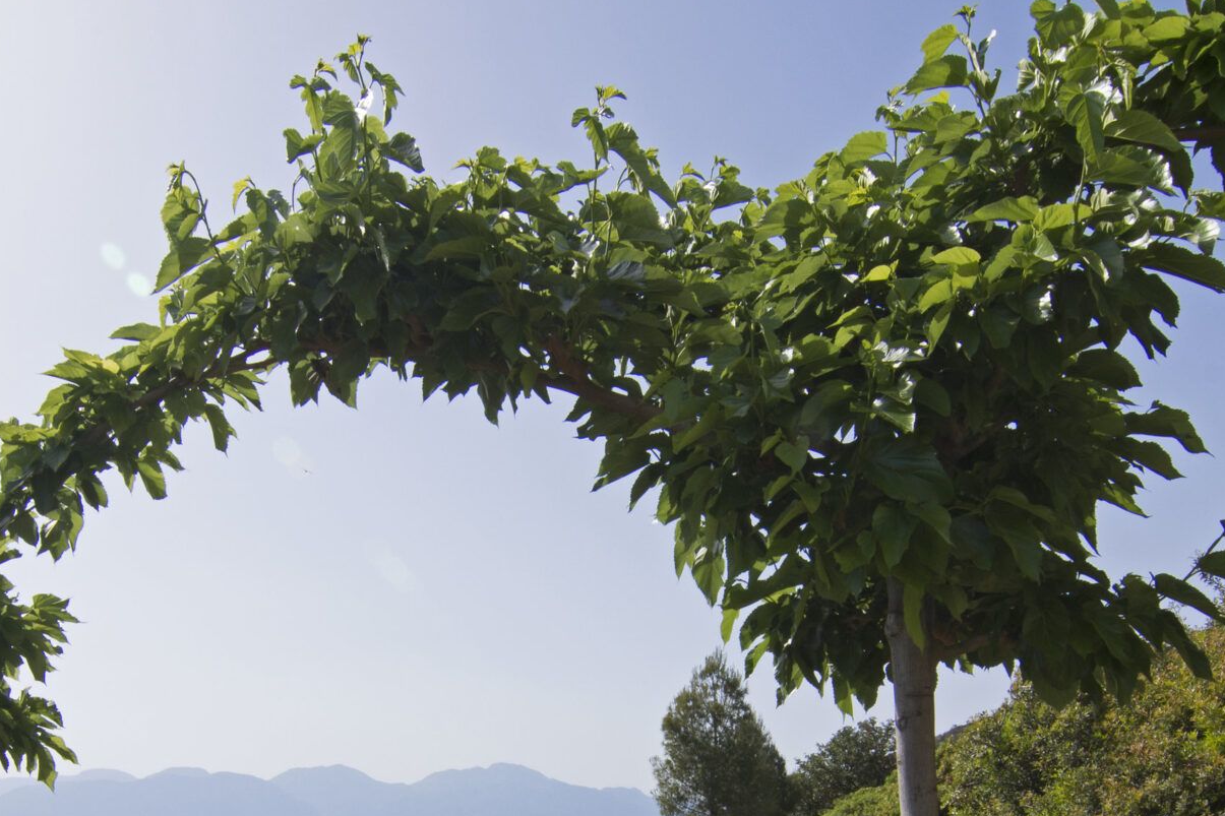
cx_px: 595
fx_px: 1193
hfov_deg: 54.4
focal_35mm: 35
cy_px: 776
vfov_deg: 35.0
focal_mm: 11
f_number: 11
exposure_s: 1/160
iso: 200
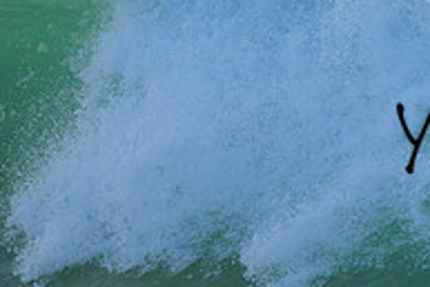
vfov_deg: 0.6
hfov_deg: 0.9
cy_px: 119
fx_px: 28699
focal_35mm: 2401
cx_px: 626
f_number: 6.3
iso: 1100
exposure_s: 1/2000
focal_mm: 800
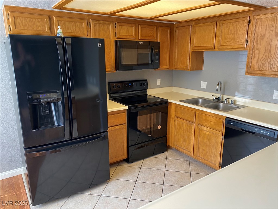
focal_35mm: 26
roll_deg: -0.5
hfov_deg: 67.3
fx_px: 209
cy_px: 104
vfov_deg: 53.1
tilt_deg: -12.2
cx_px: 139
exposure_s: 1/60
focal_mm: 4.25
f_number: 1.8
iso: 100
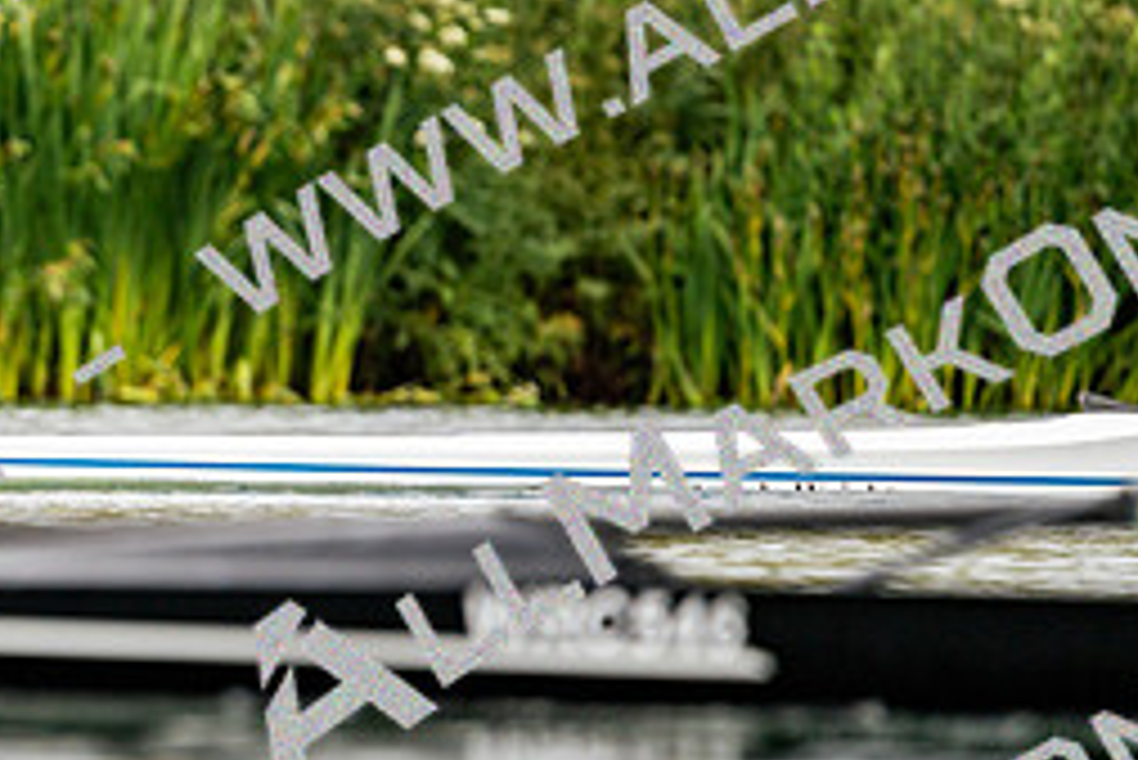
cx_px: -130
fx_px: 43520
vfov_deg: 1.0
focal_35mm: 1376
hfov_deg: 1.5
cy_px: 389
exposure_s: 1/2000
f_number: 6.3
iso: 400
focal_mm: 600
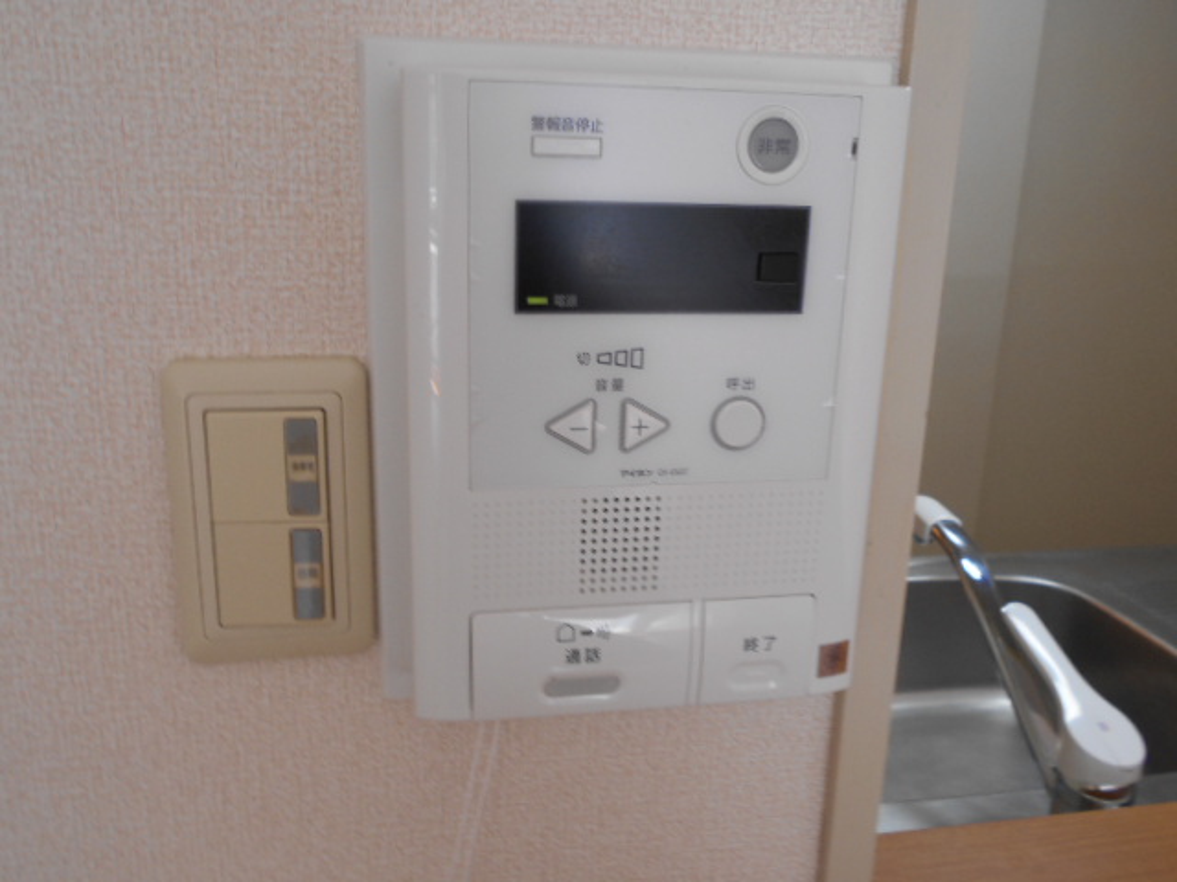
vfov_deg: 46.8
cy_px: 441
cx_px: 588
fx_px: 1020
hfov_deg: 60.0
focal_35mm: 30
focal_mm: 5.1
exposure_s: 1/30
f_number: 3.4
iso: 100
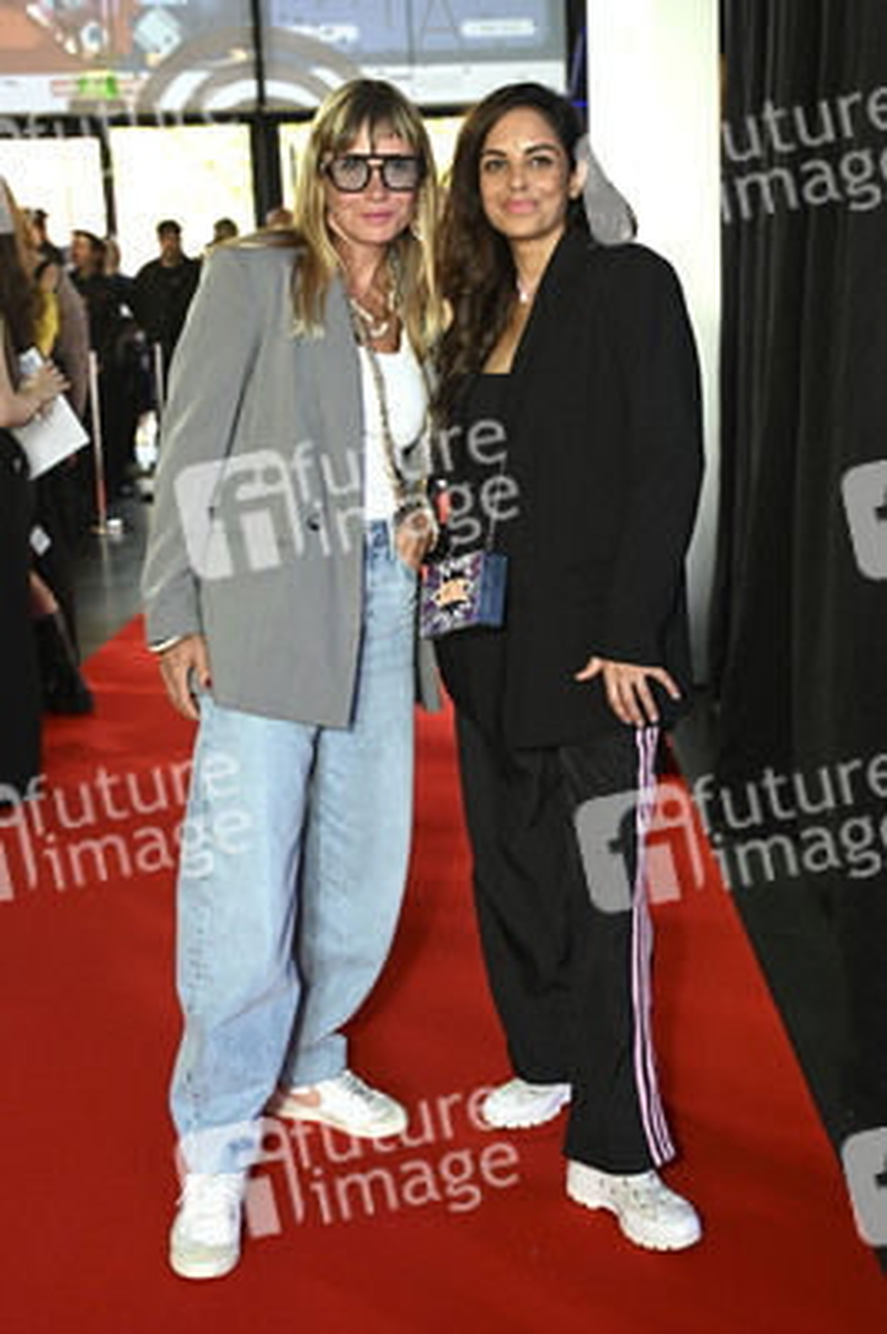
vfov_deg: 49.6
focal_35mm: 39
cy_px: 667
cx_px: 444
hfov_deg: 34.2
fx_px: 1444
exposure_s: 1/200
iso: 1600
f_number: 3.5
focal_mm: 39
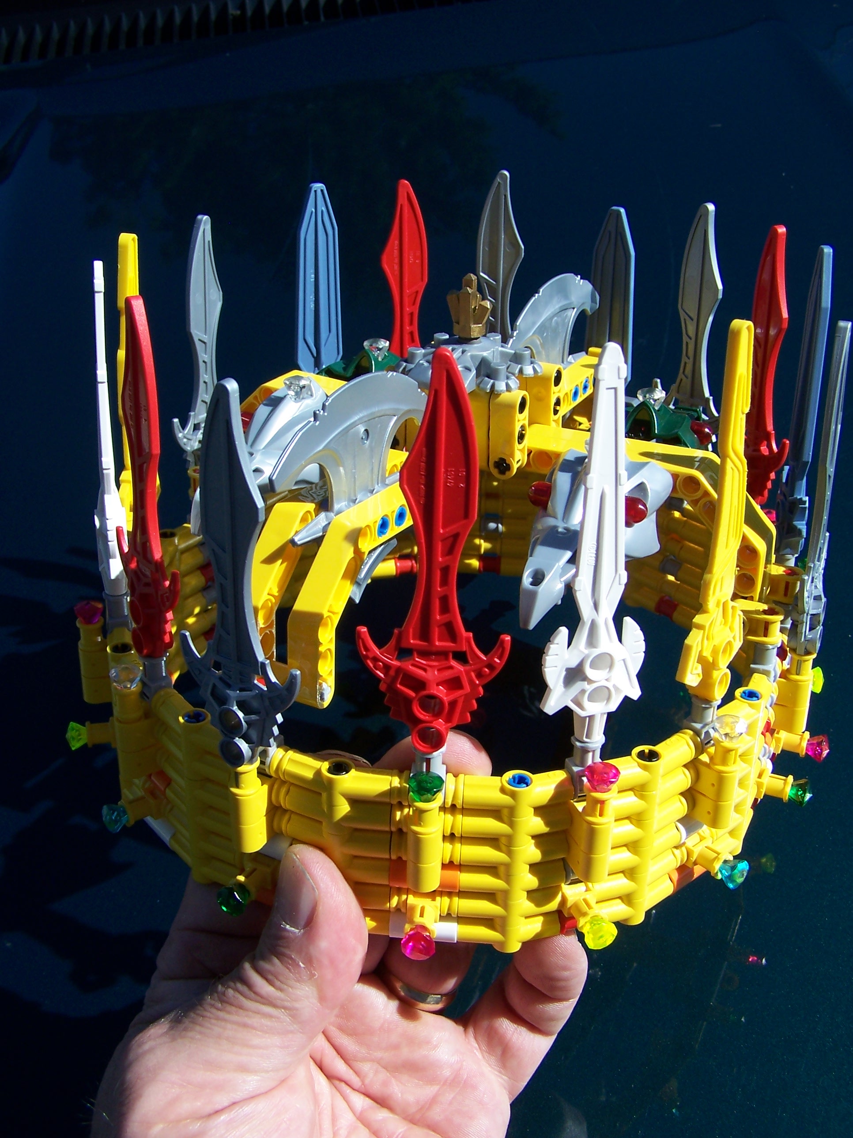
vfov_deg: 49.0
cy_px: 569
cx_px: 426
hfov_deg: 37.7
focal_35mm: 38
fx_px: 1249
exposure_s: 1/1000
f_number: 4
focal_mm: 6.3
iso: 80
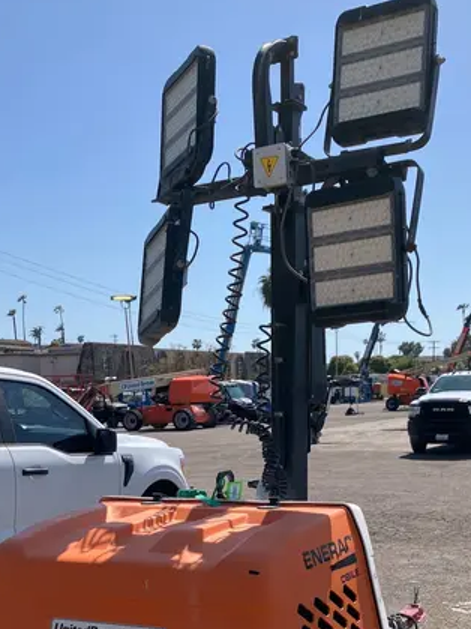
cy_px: 517
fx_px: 889
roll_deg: -0.1
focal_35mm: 49
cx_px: 231
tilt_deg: -5.7
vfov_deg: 37.3
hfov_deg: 29.7
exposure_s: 1/2208
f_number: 1.8
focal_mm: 3.99
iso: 32
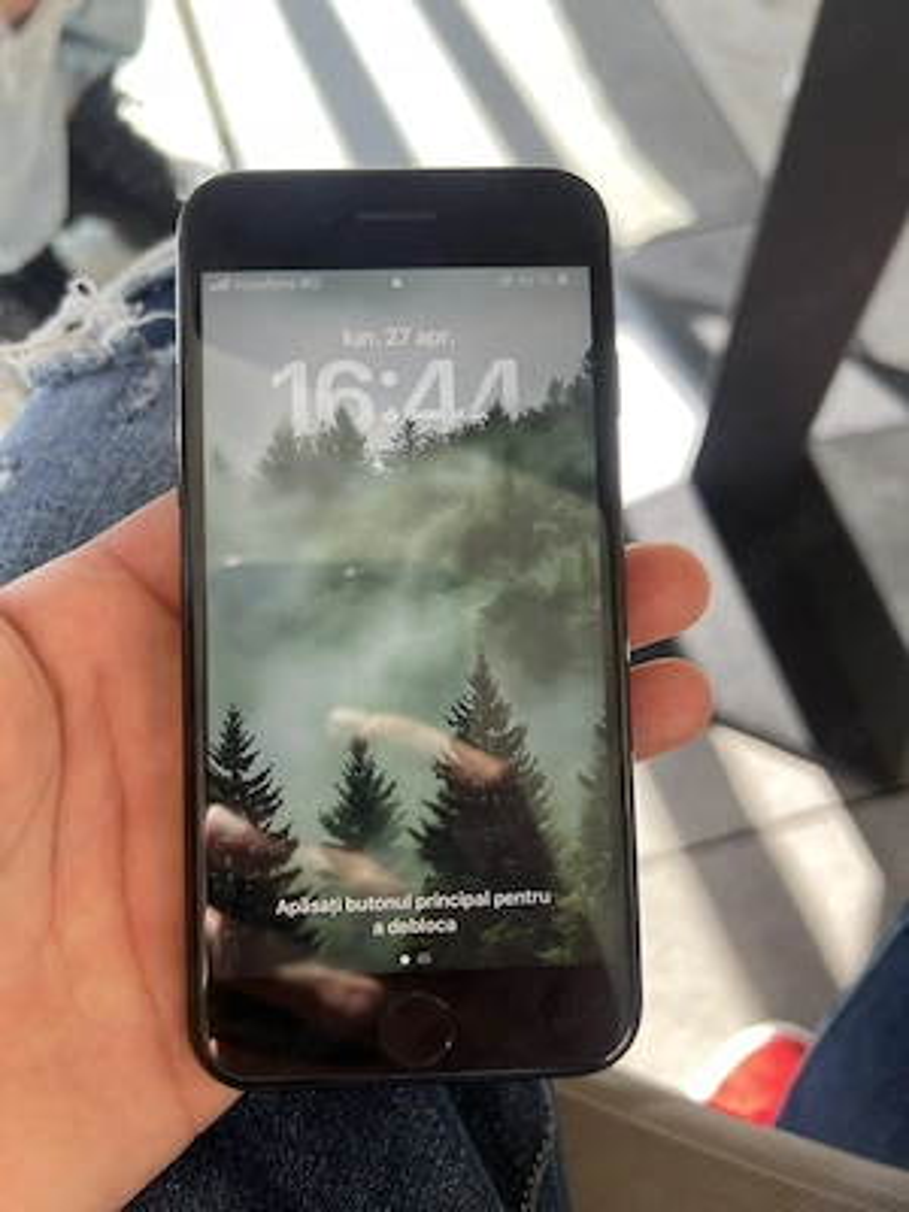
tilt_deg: -61.8
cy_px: 606
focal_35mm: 26
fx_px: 910
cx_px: 454
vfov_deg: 67.3
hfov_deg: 53.1
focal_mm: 5.7
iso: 40
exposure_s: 1/196
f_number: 1.5
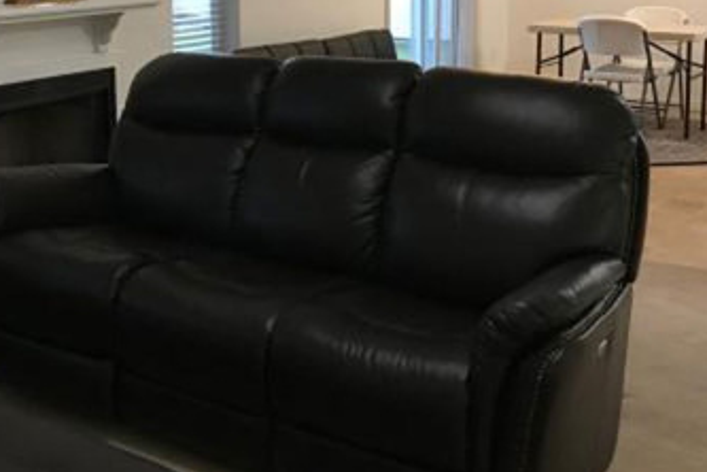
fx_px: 1100
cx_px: 210
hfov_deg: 35.1
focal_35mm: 56
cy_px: 60
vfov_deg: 23.6
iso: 64
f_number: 1.8
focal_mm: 3.99
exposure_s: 1/15
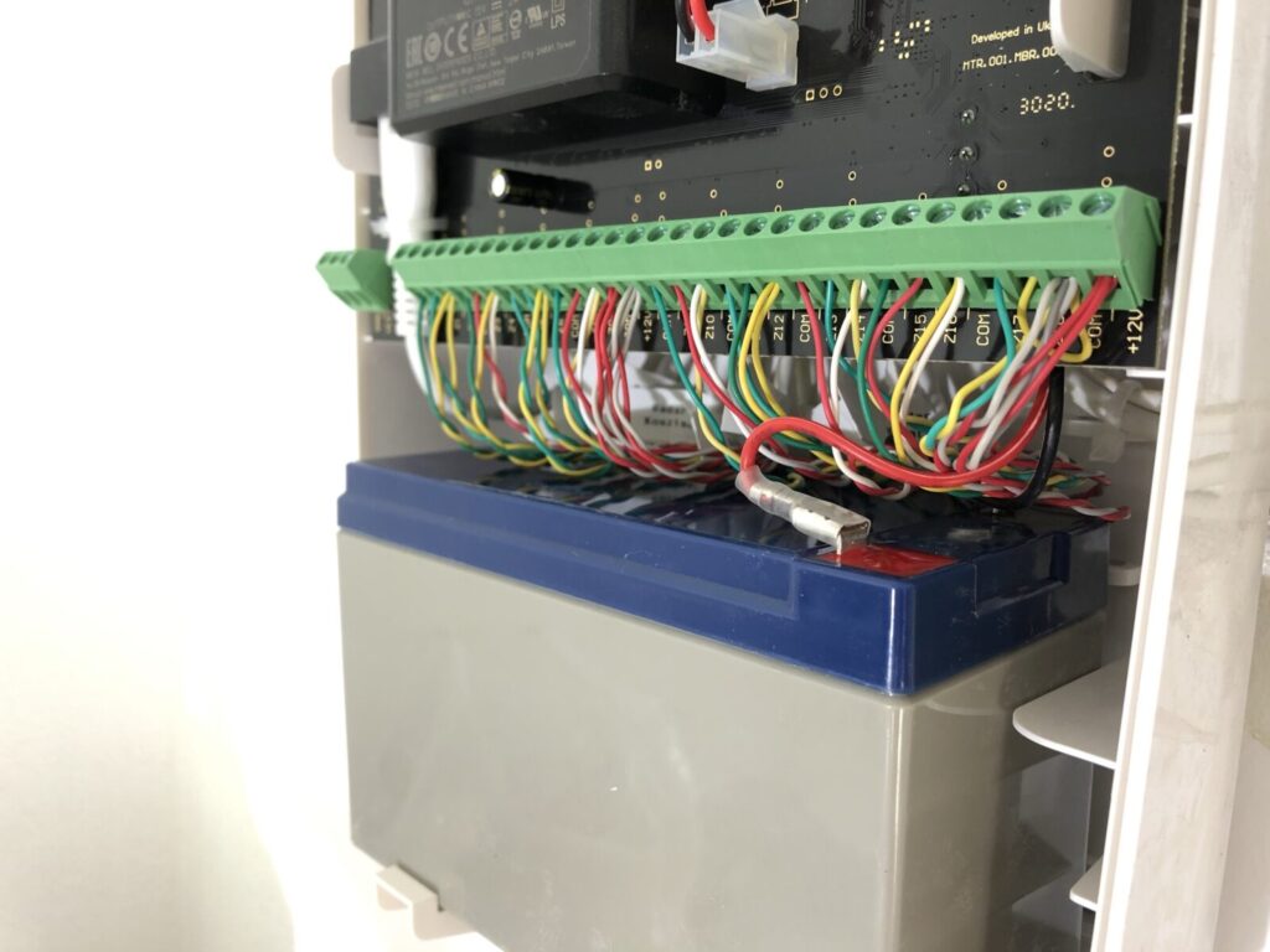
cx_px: 635
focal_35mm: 28
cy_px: 476
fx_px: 1027
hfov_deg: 63.4
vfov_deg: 49.7
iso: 32
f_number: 1.8
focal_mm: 3.99
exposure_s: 1/25
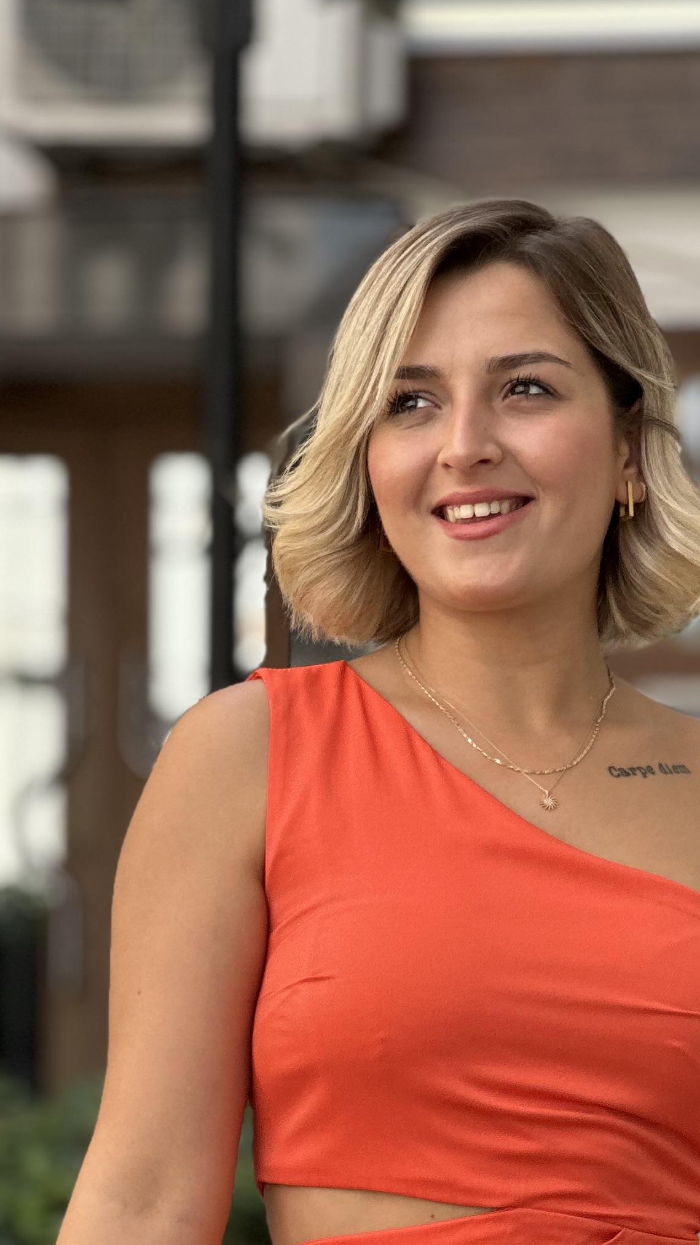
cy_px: 1185
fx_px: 5511
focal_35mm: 167
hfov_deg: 7.3
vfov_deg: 12.8
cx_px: 388
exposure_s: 1/121
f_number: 2.8
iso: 50
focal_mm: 9
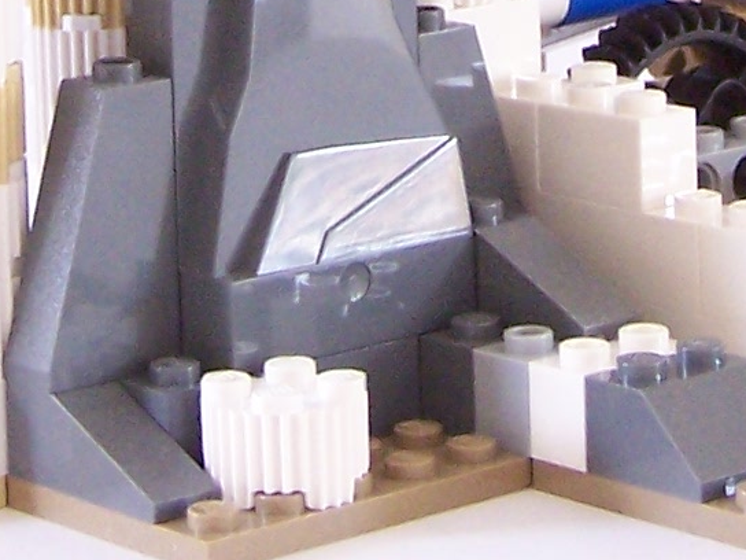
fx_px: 3879
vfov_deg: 8.0
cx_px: 543
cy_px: -463
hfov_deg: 11.0
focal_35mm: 180
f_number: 3.2
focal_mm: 6.3
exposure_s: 1/8
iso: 200
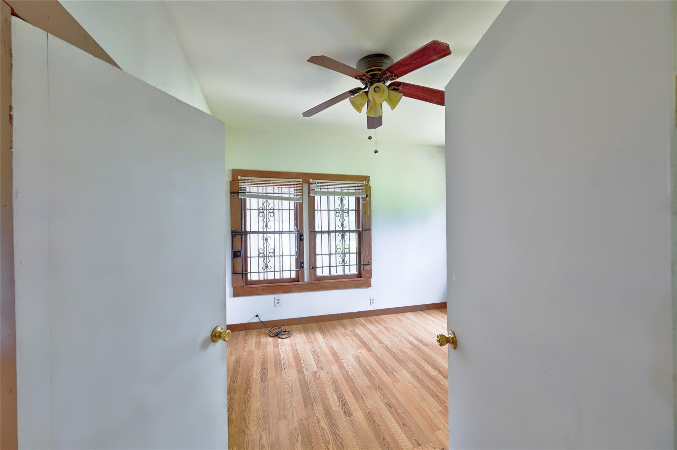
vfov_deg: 81.1
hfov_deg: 104.3
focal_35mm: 14
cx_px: 338
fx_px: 263
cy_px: 225
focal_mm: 14
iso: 400
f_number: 8
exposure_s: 1/10
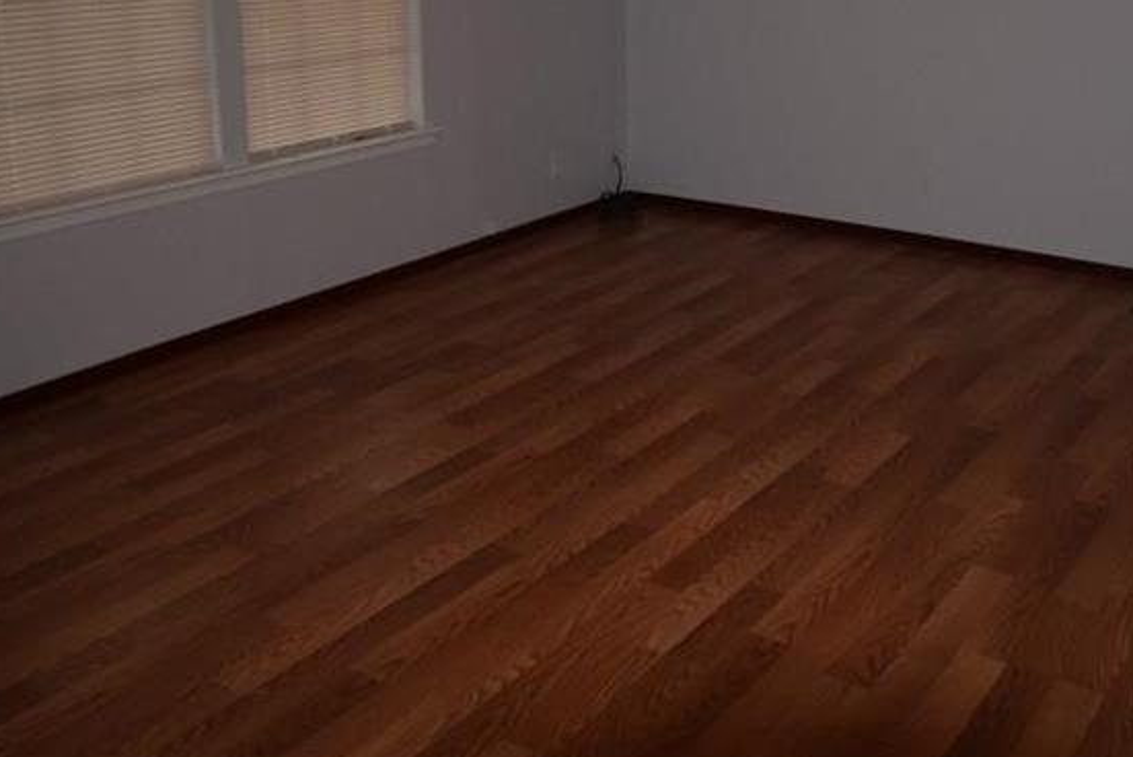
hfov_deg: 48.1
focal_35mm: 39
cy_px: 108
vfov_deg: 32.9
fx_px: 1228
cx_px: 812
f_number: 5
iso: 800
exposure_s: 1/100
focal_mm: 14
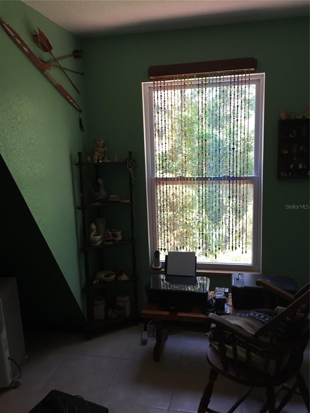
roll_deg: +1.5
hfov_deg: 48.2
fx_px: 346
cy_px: 206
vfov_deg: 61.7
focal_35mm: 29
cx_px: 155
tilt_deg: -9.4
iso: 32
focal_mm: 4.15
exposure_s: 1/30
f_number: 2.2
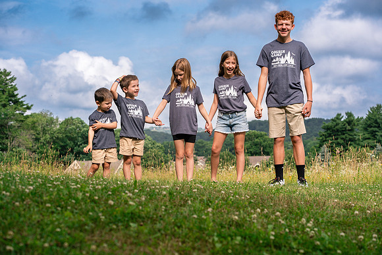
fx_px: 902
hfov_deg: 23.9
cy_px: 128
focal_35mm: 85
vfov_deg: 16.1
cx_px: 191
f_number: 5.6
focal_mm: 85
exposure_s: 1/1600
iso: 400
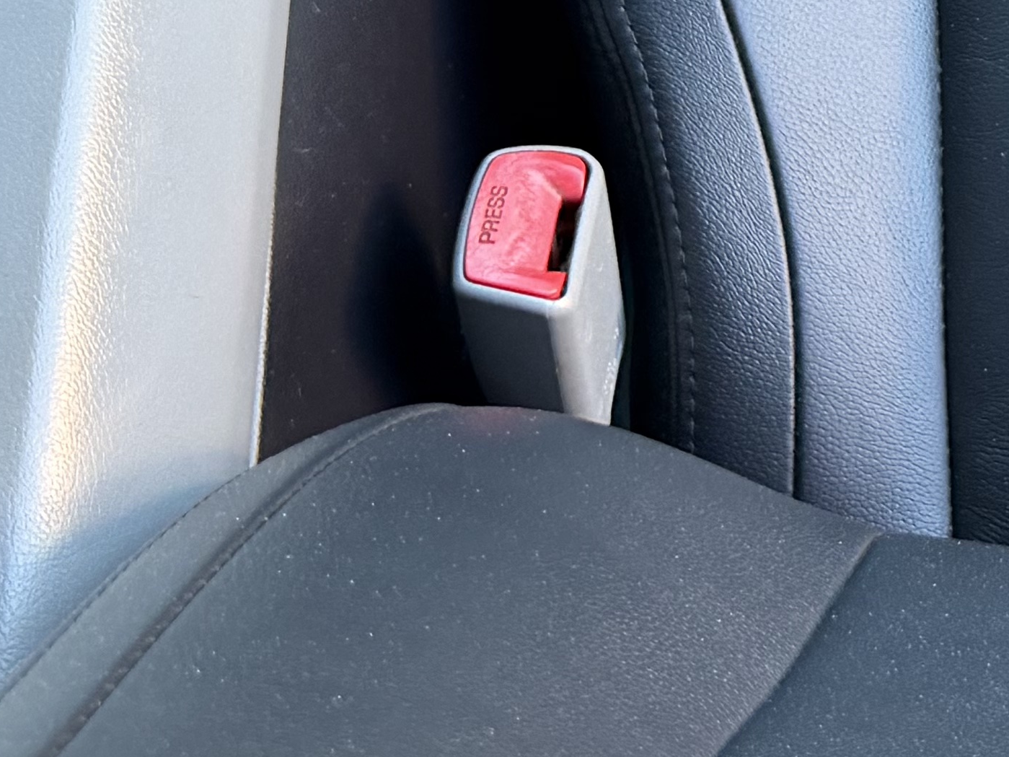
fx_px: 2856
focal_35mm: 98
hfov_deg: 18.3
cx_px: 1416
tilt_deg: -64.1
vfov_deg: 13.9
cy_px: -454
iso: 200
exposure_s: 1/107
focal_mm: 6.76
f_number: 1.78
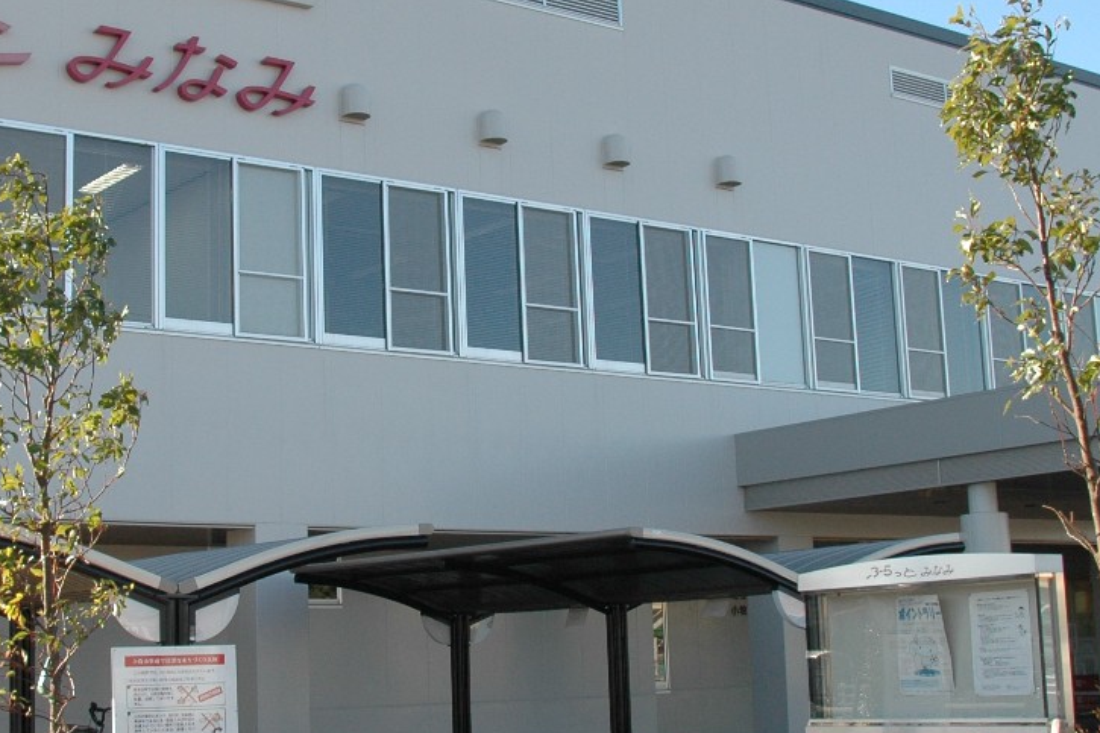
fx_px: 1711
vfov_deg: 24.2
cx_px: 432
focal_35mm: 56
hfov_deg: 35.5
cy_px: 319
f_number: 8
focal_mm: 18
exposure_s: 1/250
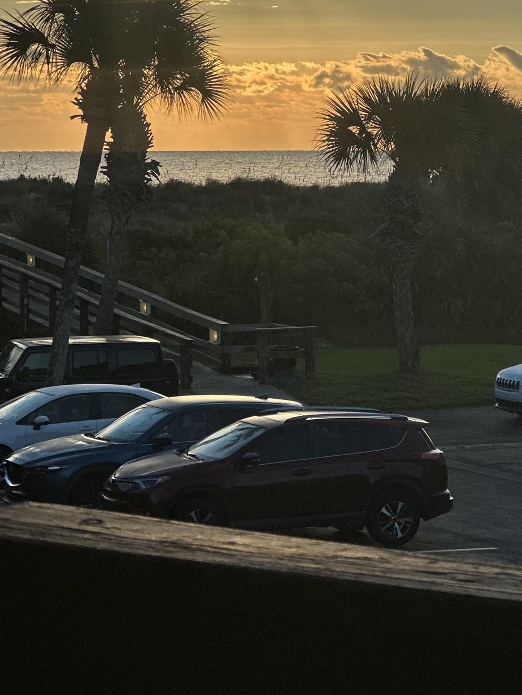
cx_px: 387
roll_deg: -0.3
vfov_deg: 13.7
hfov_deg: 10.3
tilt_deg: -0.2
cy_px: 223
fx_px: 2895
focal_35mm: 144
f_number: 2.8
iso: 32
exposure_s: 1/935
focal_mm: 9
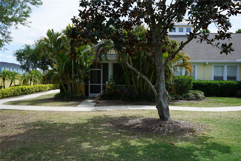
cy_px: 80
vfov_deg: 43.6
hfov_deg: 61.9
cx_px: 120
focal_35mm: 30
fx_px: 201
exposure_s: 1/80
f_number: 11
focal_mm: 30
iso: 100
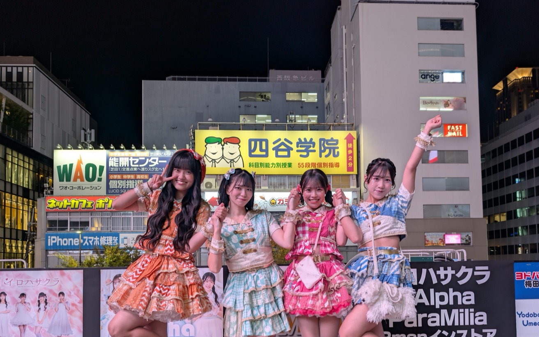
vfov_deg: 39.8
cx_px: 289
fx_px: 455
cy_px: 242
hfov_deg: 61.2
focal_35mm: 31
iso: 58
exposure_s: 1/30
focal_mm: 6.9
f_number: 1.68
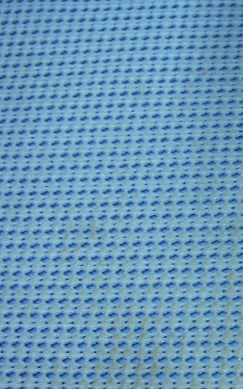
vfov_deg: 22.1
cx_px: 432
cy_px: 295
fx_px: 985
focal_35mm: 93
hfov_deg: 12.8
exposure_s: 1/13
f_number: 3.3
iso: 200
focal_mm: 6.3
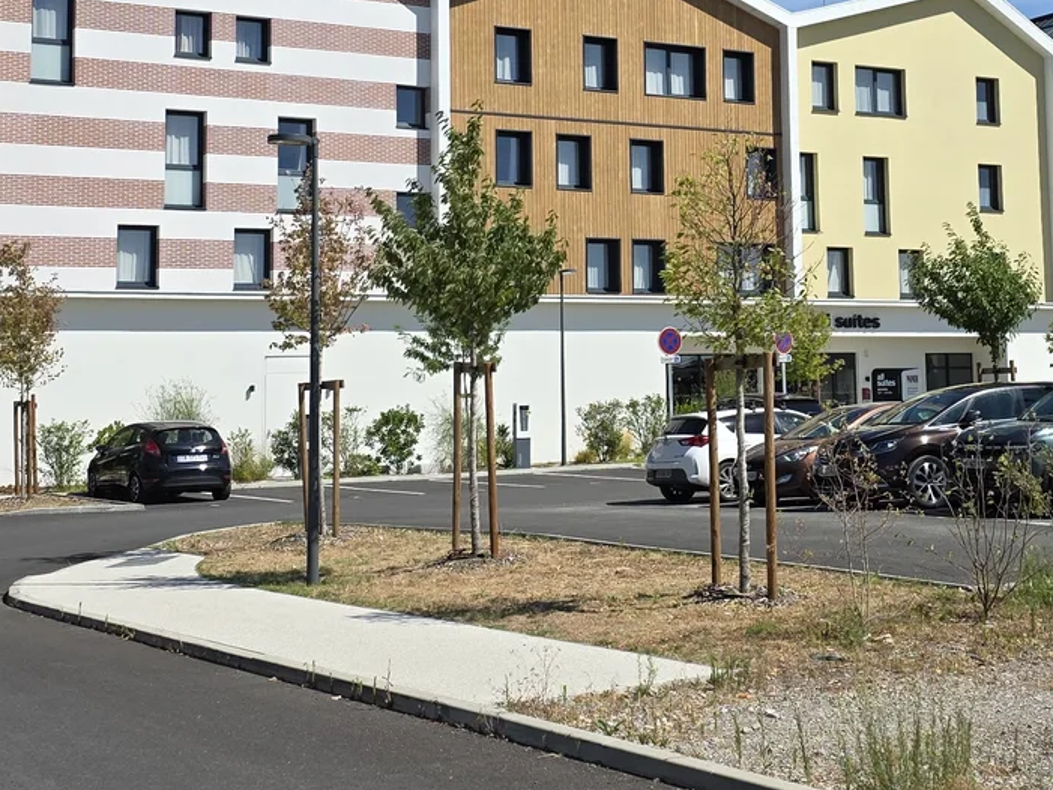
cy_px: 159
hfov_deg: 30.3
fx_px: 1917
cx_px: 760
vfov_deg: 23.0
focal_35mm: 63
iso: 80
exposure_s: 1/7944
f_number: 1.7
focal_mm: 6.3
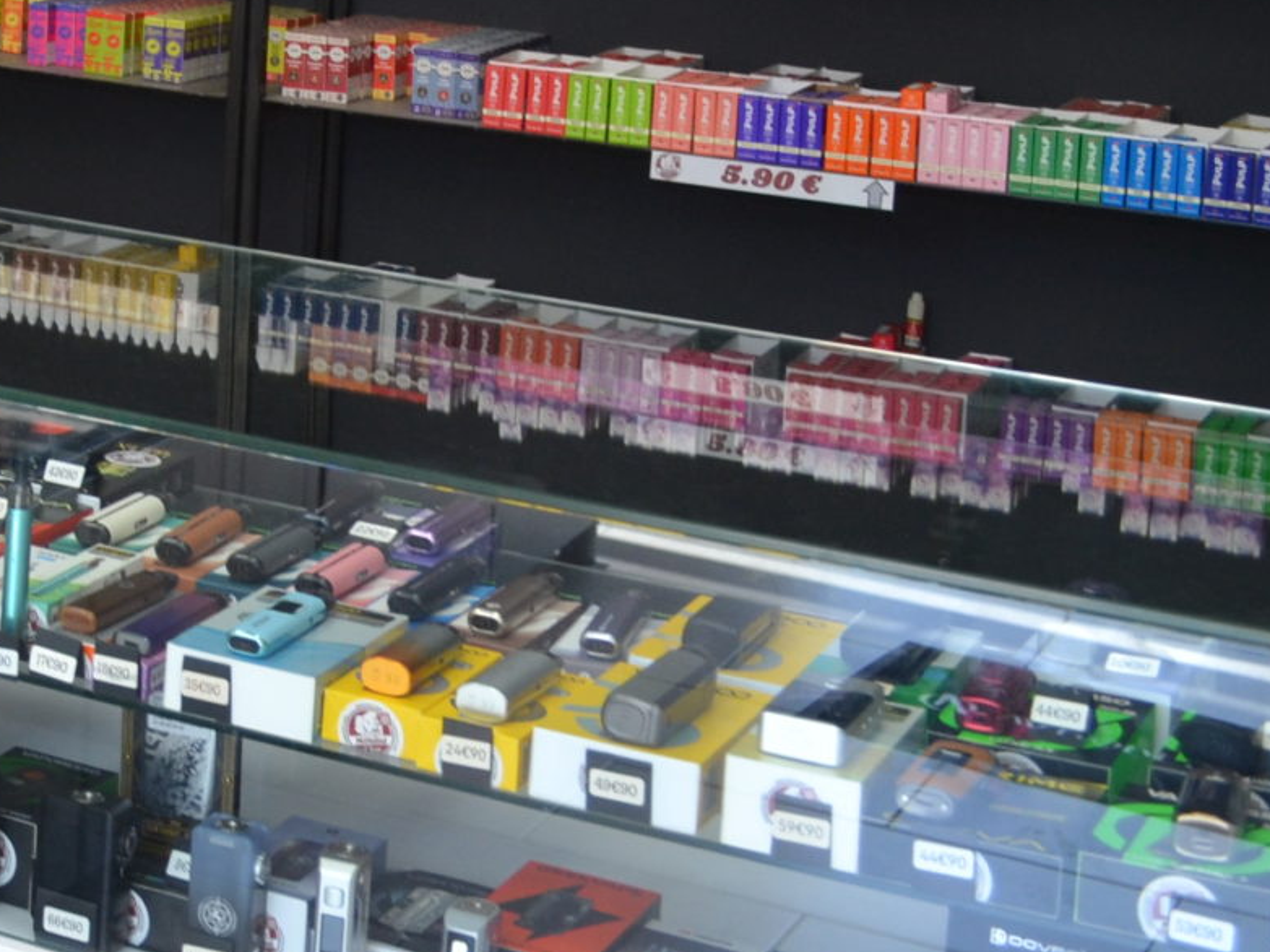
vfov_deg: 16.2
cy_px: -379
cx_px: -518
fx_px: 3118
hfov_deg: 20.4
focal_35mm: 85
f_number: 5
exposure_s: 1/100
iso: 400
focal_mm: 18
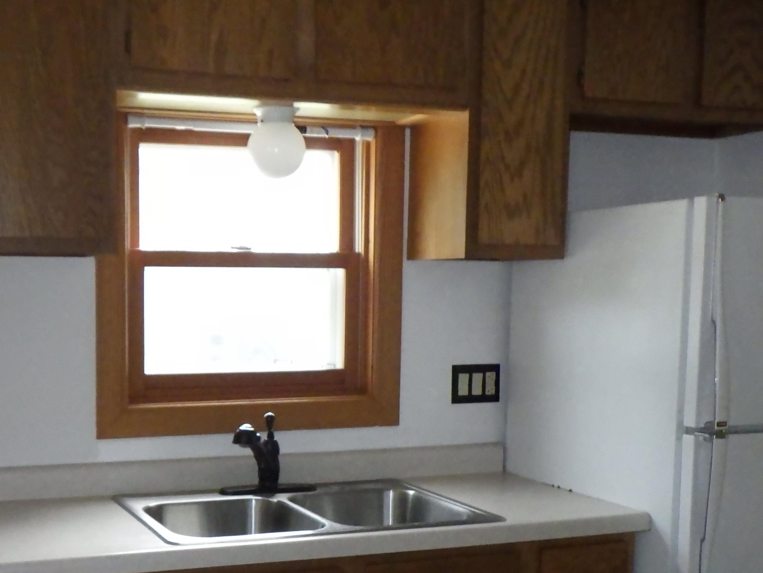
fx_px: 1036
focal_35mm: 47
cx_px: 209
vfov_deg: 30.6
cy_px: 393
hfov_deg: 39.5
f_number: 3.5
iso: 1250
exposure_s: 1/40
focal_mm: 5
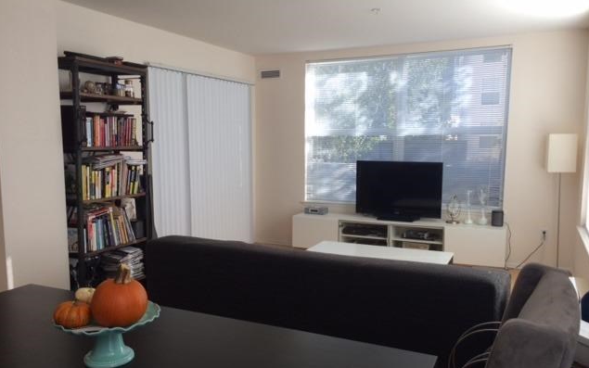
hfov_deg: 61.2
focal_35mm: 31
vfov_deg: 40.6
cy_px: 200
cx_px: 294
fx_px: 498
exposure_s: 1/120
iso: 40
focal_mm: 4.15
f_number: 2.2
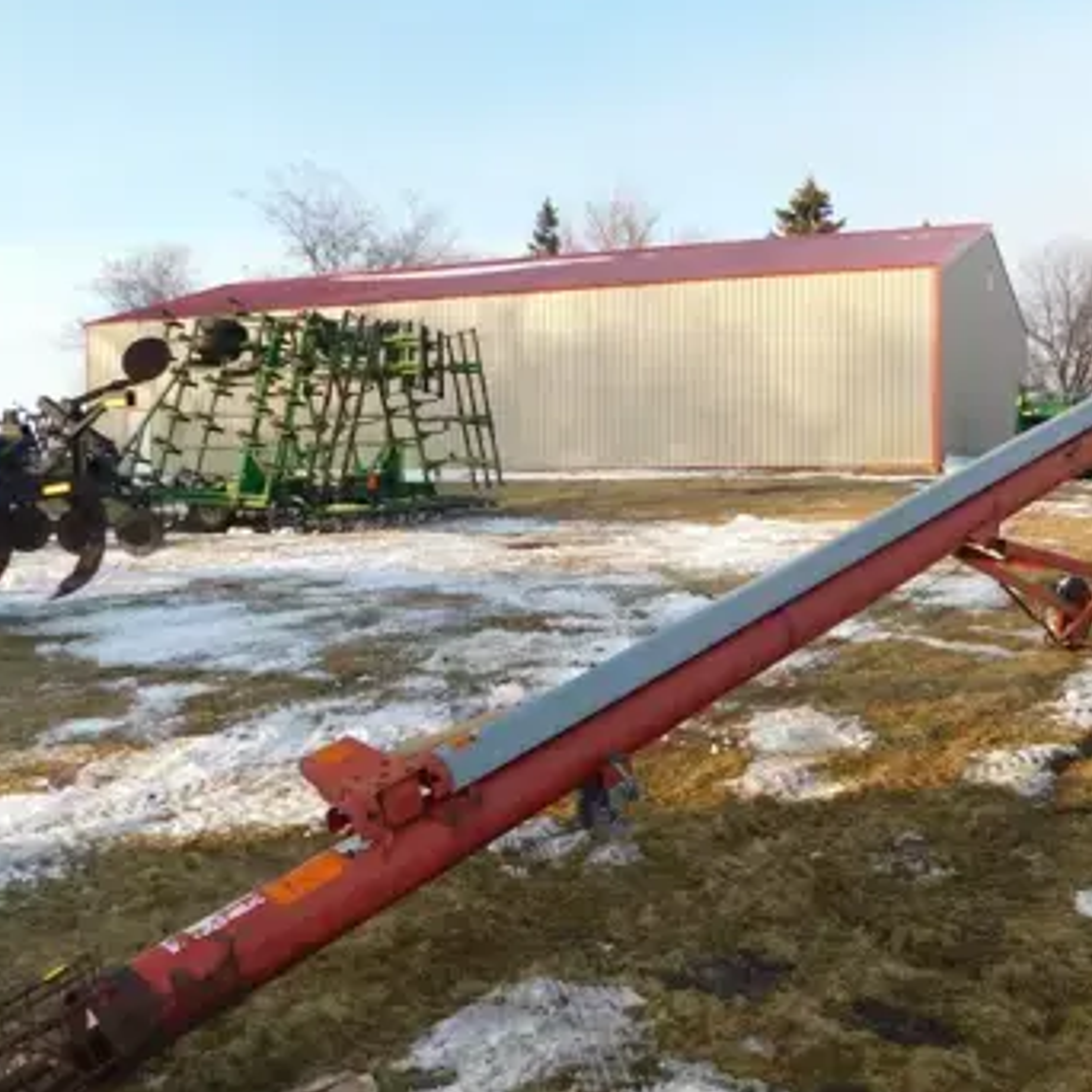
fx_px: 1356
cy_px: 584
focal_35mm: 38
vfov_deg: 43.8
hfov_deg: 43.2
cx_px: 738
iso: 125
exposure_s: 1/500
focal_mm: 4
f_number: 3
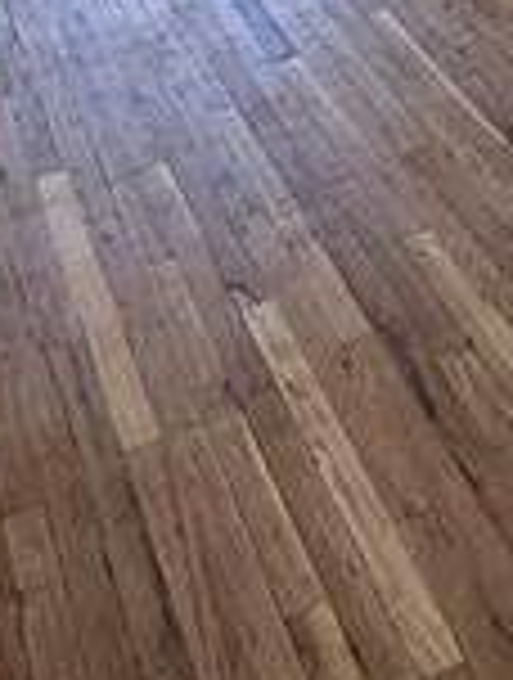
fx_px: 1397
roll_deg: +1.0
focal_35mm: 71
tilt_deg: -8.8
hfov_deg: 20.7
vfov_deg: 20.6
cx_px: 369
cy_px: -491
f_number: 2.2
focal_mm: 2.22
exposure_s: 1/120
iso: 125
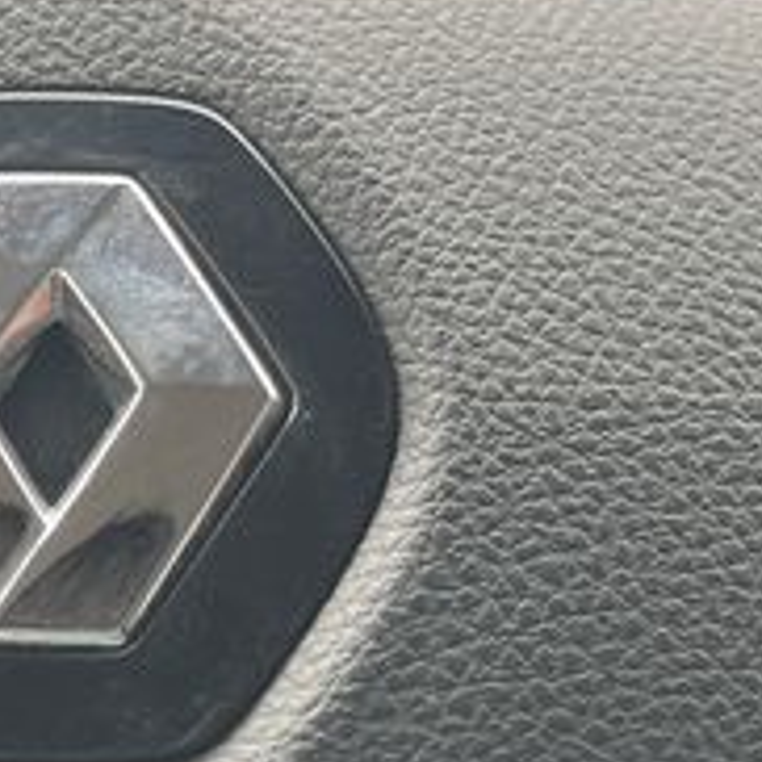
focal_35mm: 129
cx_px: 117
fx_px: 3213
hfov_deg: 13.4
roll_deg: +0.0
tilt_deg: -8.3
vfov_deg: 13.0
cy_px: 1009
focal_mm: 5.1
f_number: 1.6
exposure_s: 1/122
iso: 32
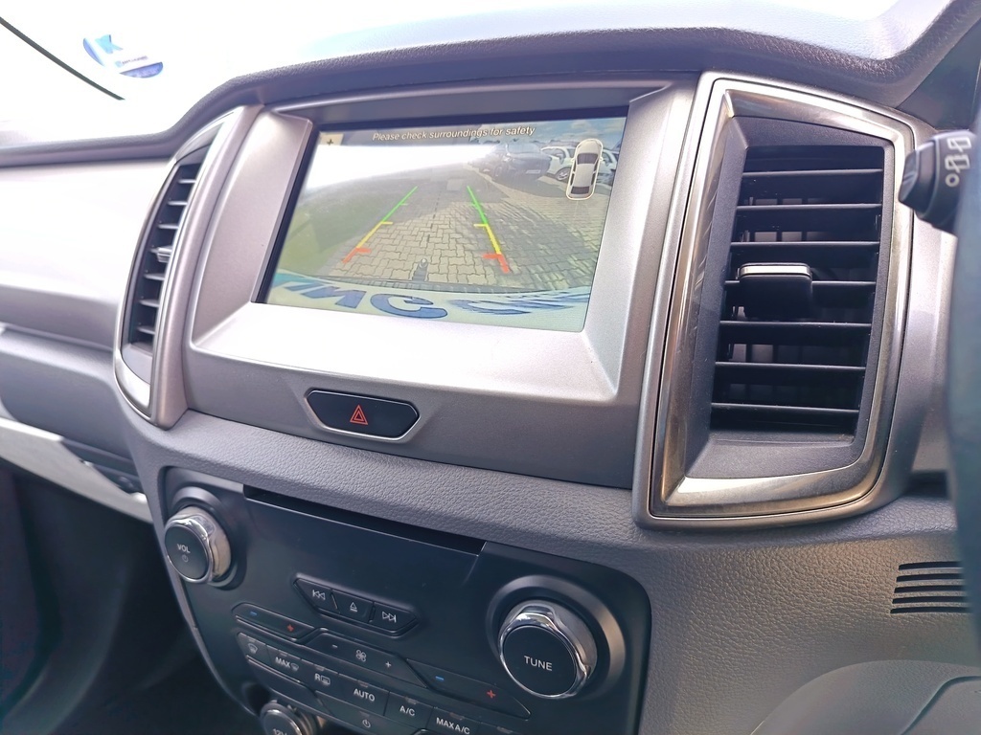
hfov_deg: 71.6
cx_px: 490
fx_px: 680
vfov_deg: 56.8
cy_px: 368
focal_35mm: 24
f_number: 1.75
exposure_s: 1/100
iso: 412
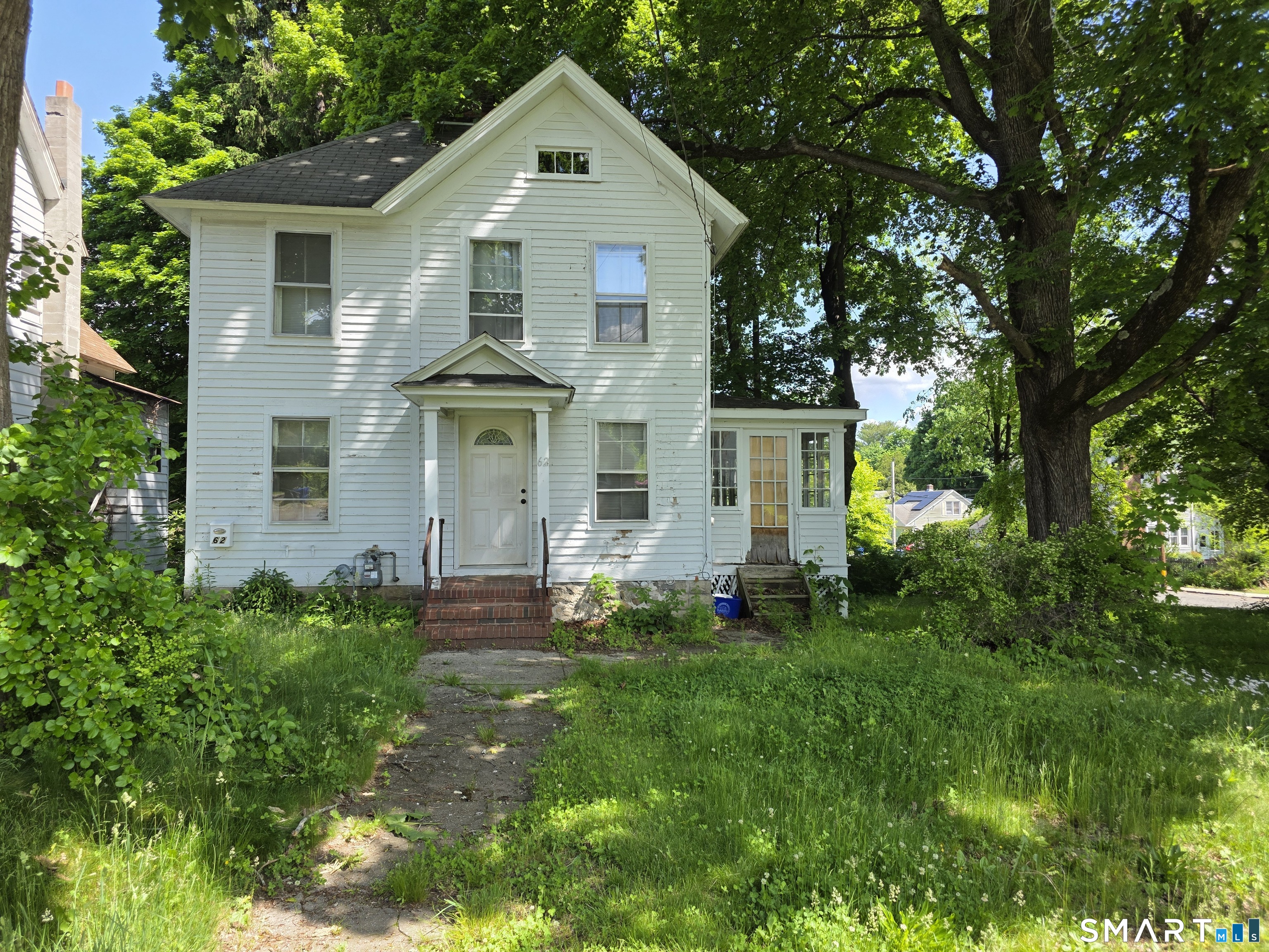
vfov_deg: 58.9
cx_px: 634
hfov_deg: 73.9
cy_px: 476
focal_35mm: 23
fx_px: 843
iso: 80
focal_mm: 6.3
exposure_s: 1/1376
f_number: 1.7
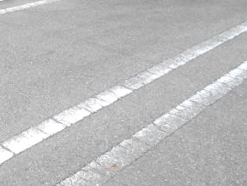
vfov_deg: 25.4
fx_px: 407
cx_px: -13
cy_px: 49
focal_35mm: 57
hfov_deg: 30.8
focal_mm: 4.6
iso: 100
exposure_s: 1/250
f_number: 3.2
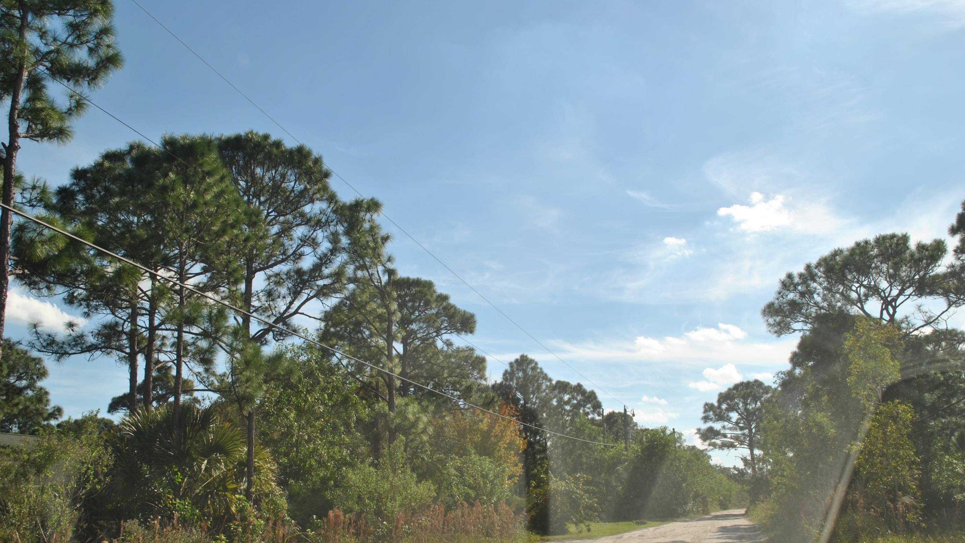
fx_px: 972
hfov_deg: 52.8
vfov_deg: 31.1
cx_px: 481
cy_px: 319
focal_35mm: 38
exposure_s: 1/250
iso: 100
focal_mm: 24
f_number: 8
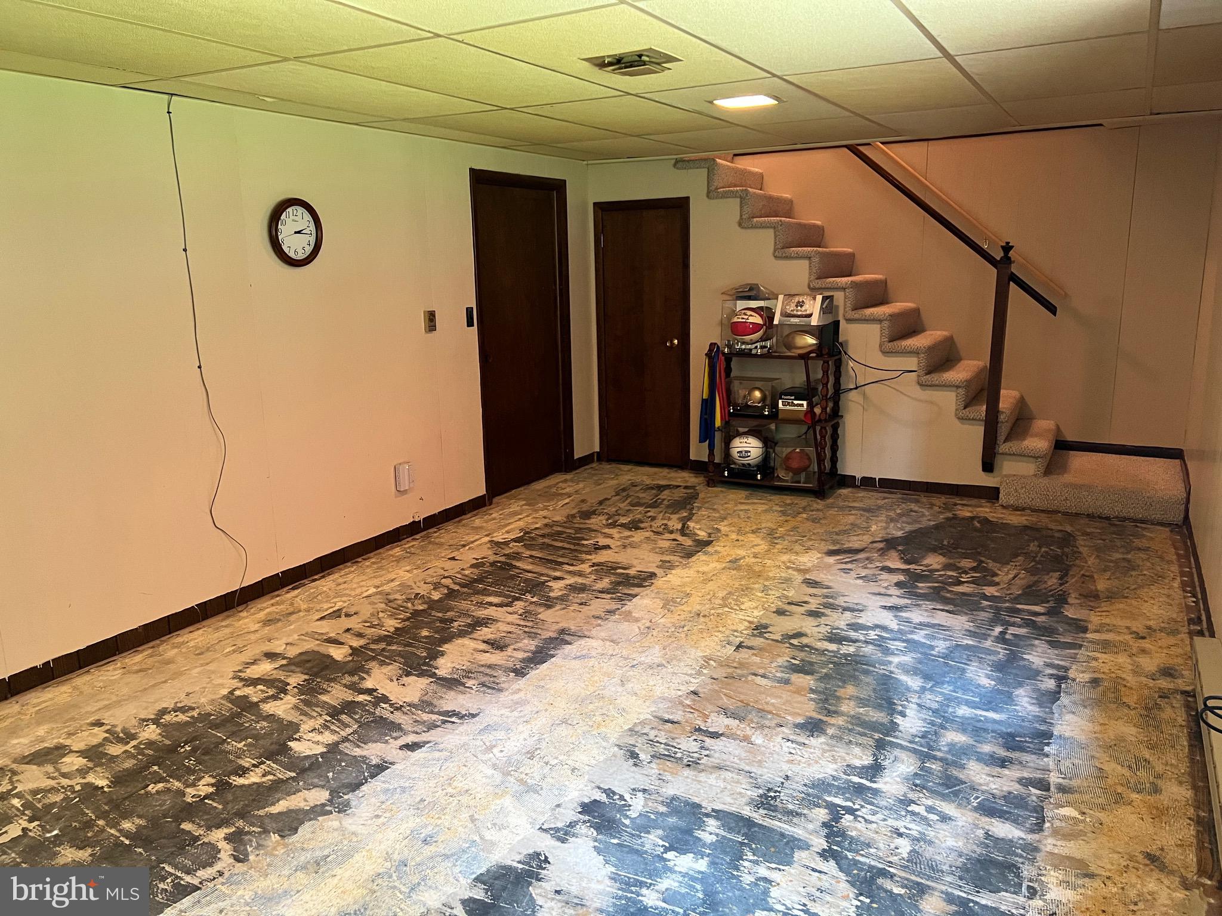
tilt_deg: -11.6
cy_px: 458
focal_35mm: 26
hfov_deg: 67.3
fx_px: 918
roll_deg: +1.4
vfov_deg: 53.1
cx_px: 611
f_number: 1.5
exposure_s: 1/60
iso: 320
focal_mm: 5.7
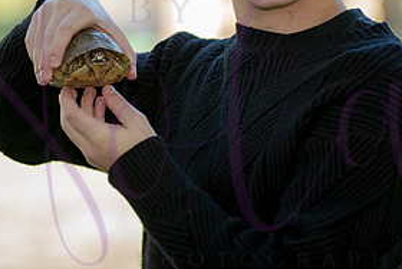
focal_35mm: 300
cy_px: 5
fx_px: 3352
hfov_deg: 6.9
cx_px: 188
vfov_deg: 4.6
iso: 800
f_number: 4
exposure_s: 1/320
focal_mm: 145
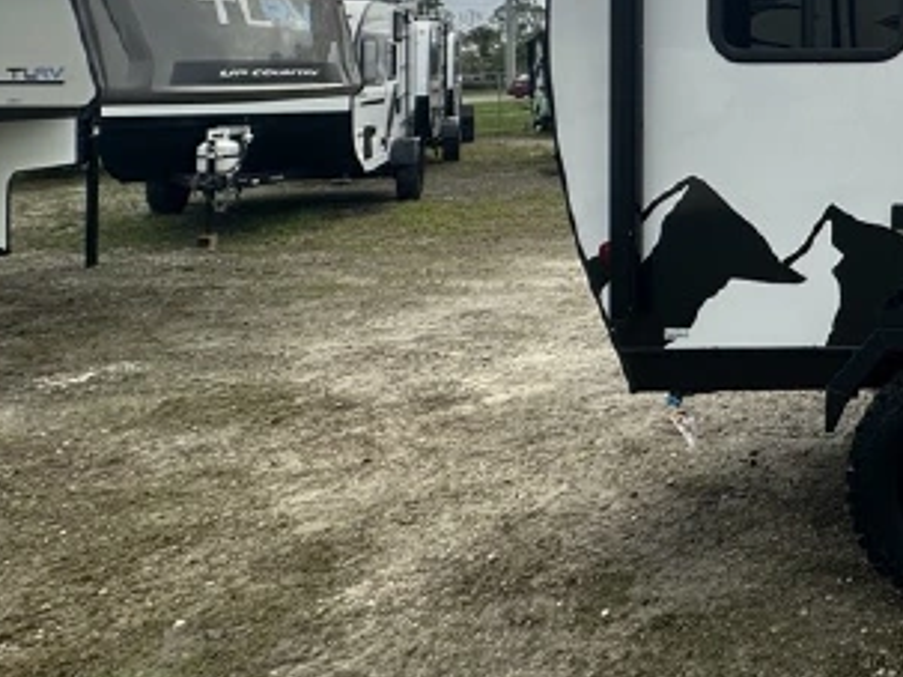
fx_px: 965
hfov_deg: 35.7
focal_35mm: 37
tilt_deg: +1.0
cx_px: 1147
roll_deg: +1.6
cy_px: 48
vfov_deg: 35.9
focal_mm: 2.22
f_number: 2.2
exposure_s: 1/593
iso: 40
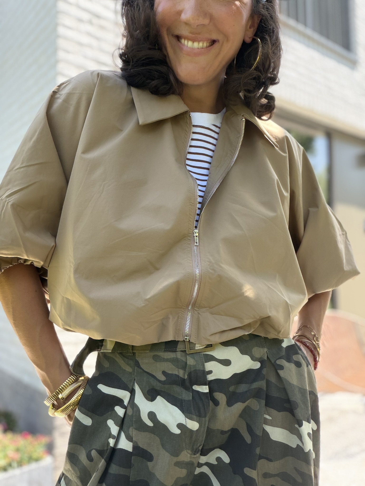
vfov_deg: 60.0
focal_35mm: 30
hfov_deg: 46.8
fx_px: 422
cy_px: 243
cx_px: 182
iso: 50
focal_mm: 2.71
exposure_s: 1/207
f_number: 1.9
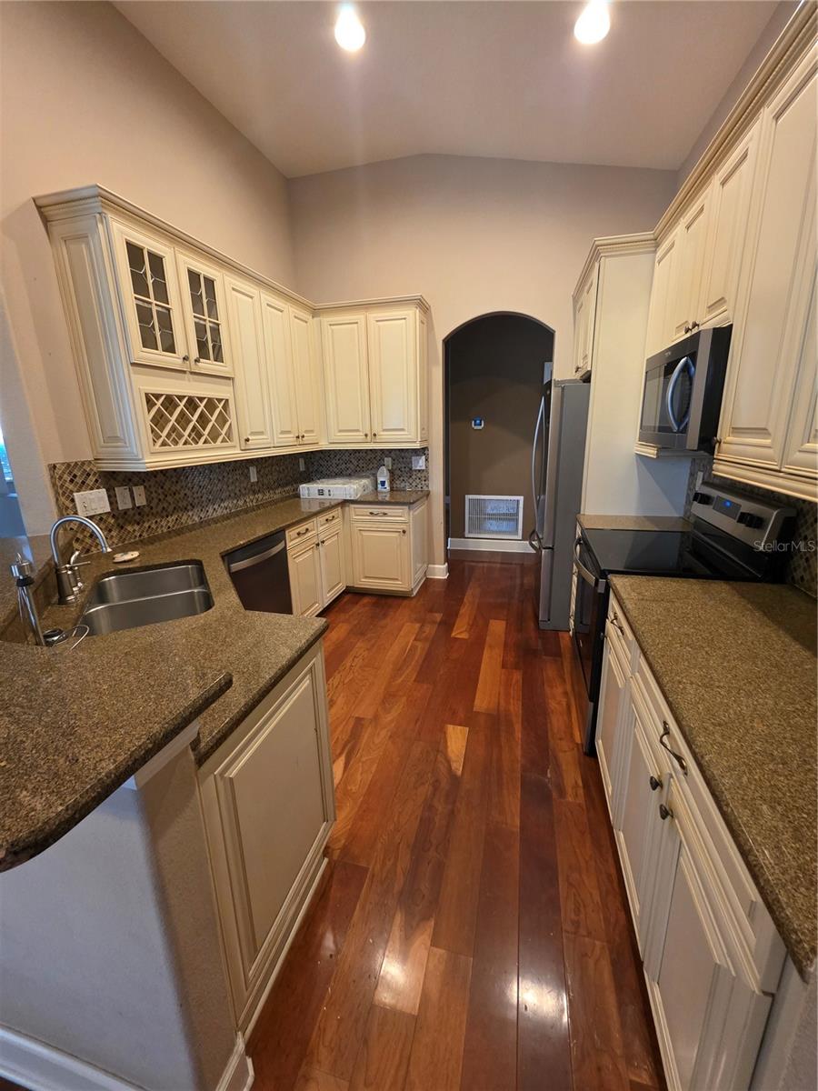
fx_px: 410
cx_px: 409
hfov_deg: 89.9
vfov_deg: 106.2
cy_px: 546
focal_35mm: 13
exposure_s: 1/60
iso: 500
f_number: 1.9
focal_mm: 2.2
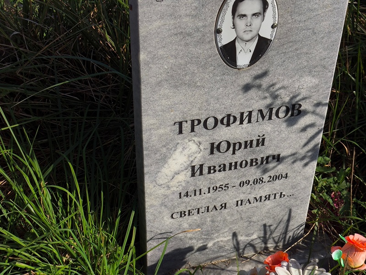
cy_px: 138
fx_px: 529
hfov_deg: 38.2
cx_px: 183
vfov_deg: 29.1
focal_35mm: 50
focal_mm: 4.71
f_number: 1.7
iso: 50
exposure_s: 1/2317
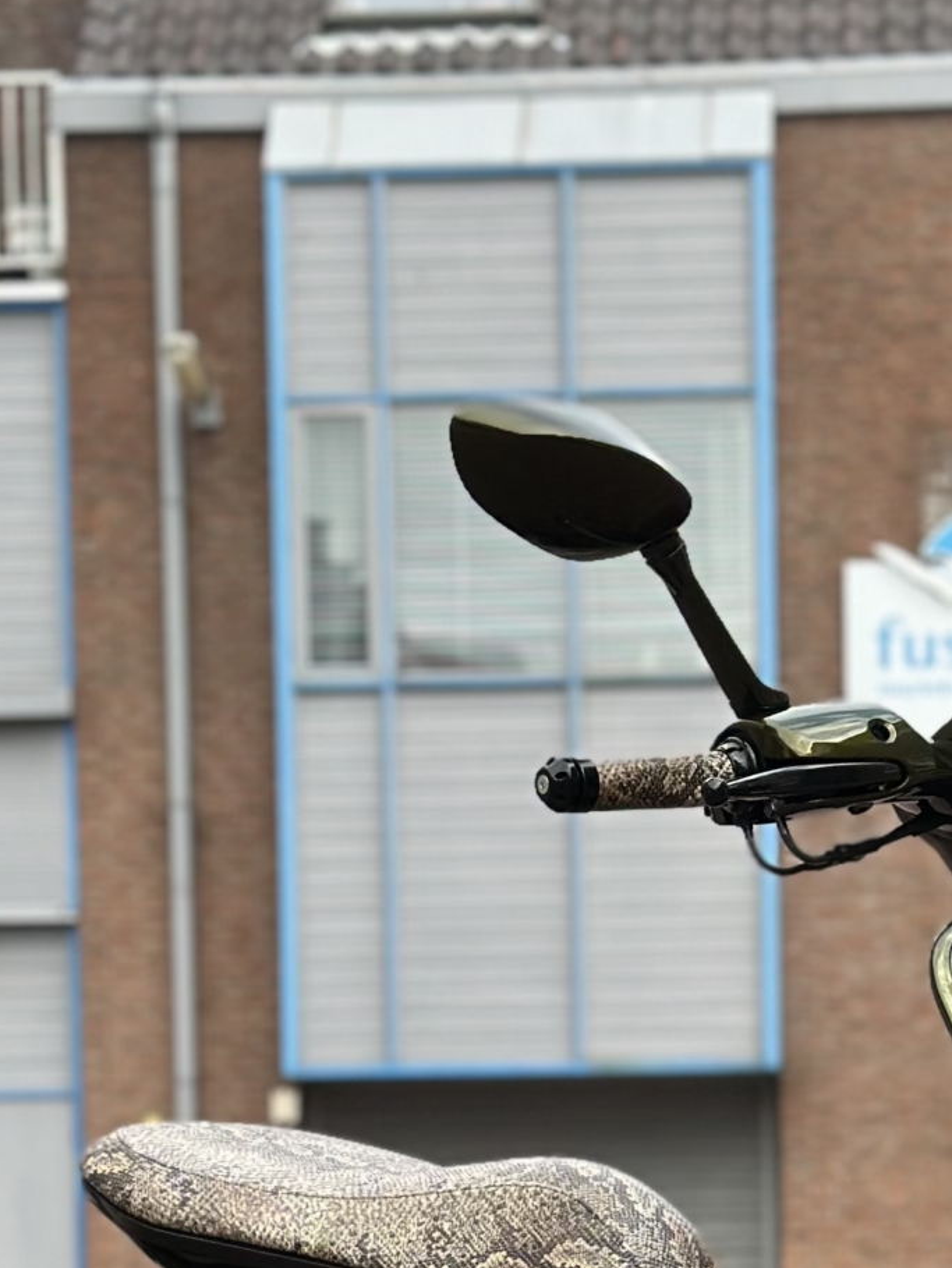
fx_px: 4948
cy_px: 1531
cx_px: 663
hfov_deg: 11.0
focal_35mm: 135
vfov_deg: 14.2
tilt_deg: -2.4
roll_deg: -0.1
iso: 80
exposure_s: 1/962
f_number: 1.78
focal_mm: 6.86
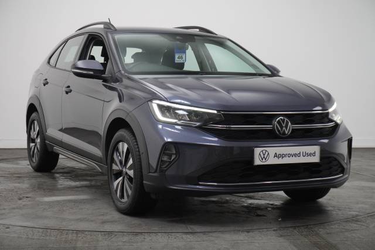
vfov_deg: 20.6
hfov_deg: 30.5
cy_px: 125
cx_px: 188
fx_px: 687
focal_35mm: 66
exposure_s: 1/200
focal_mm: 44
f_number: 5.6
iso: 2500
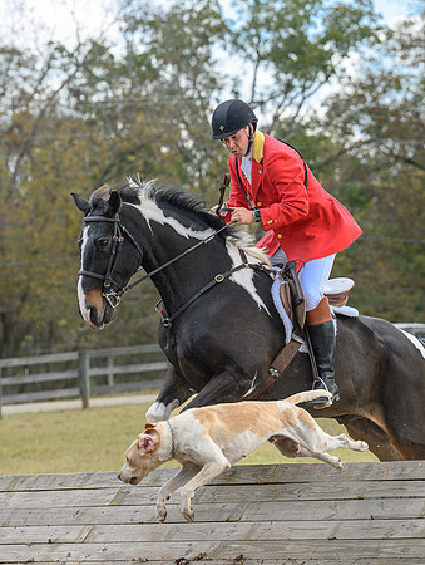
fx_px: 2995
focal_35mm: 183
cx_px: 119
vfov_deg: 10.8
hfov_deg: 8.1
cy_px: 315
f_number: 3.5
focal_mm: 102
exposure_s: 1/1000
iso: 640
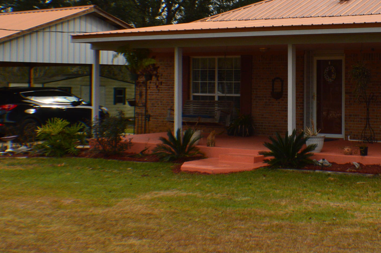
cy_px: 64
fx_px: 930
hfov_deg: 22.6
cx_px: 346
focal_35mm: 88
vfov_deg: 15.4
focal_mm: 28
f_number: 10
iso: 400
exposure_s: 1/250
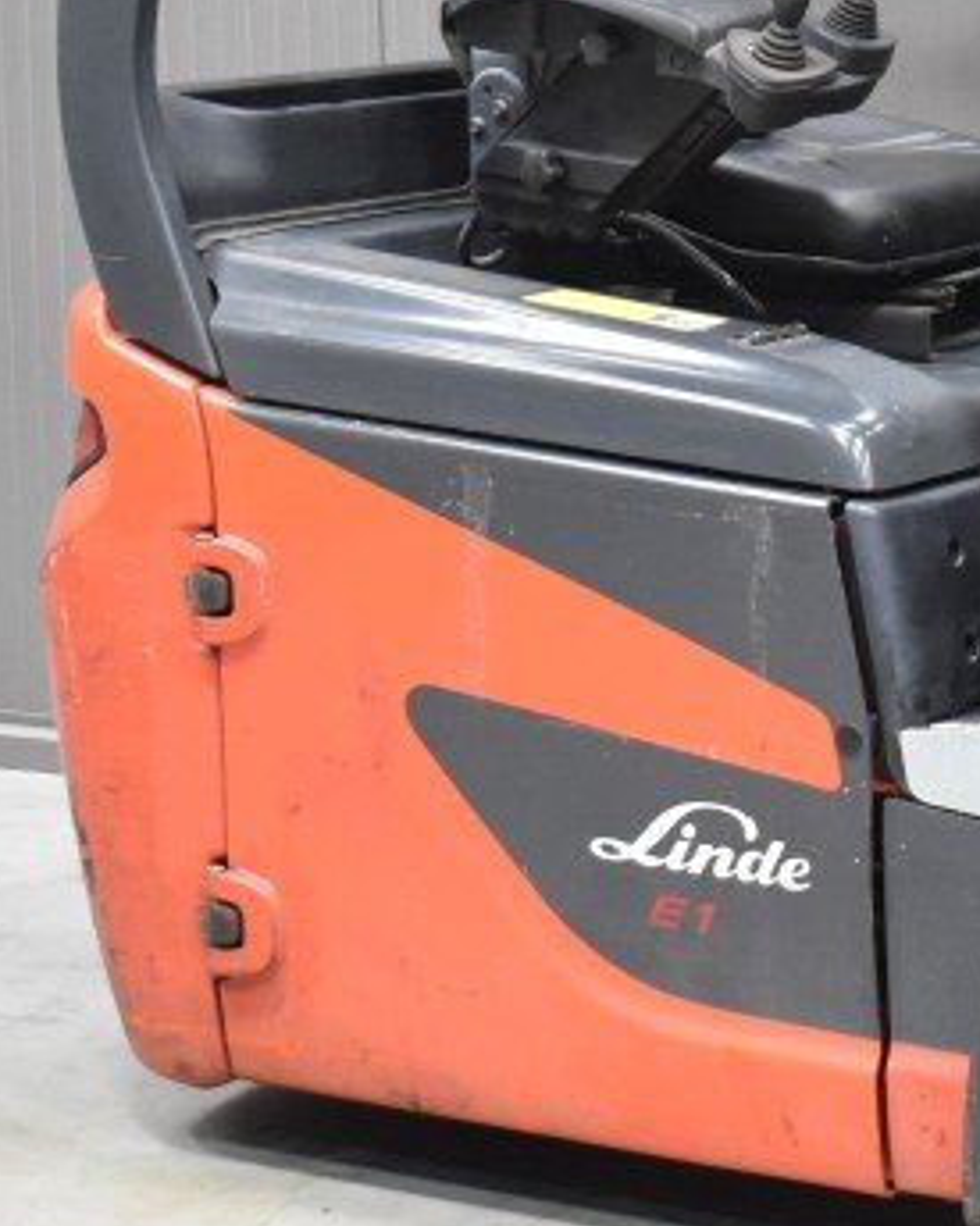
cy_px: 182
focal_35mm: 118
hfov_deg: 12.7
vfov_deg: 16.1
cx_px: 1197
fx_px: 4280
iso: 1600
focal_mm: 24
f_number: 4
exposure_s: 1/40
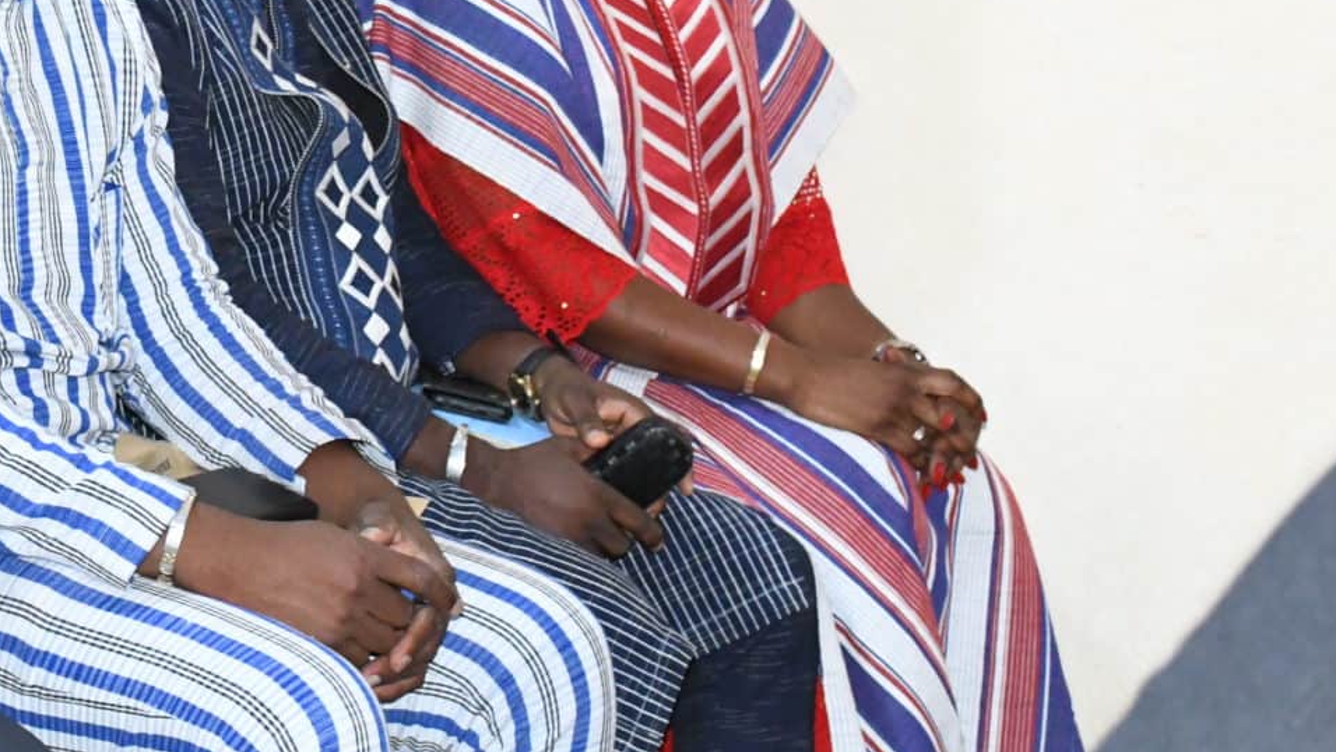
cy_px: -3
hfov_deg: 20.8
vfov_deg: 11.9
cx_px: 200
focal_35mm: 101
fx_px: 3578
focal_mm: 30
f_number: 6.3
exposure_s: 1/60
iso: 6400
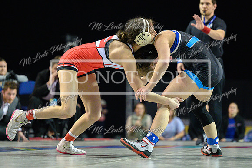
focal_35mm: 149
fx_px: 1046
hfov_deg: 13.7
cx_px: 123
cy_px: 97
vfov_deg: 9.2
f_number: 2.8
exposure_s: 1/800
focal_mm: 120
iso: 4000
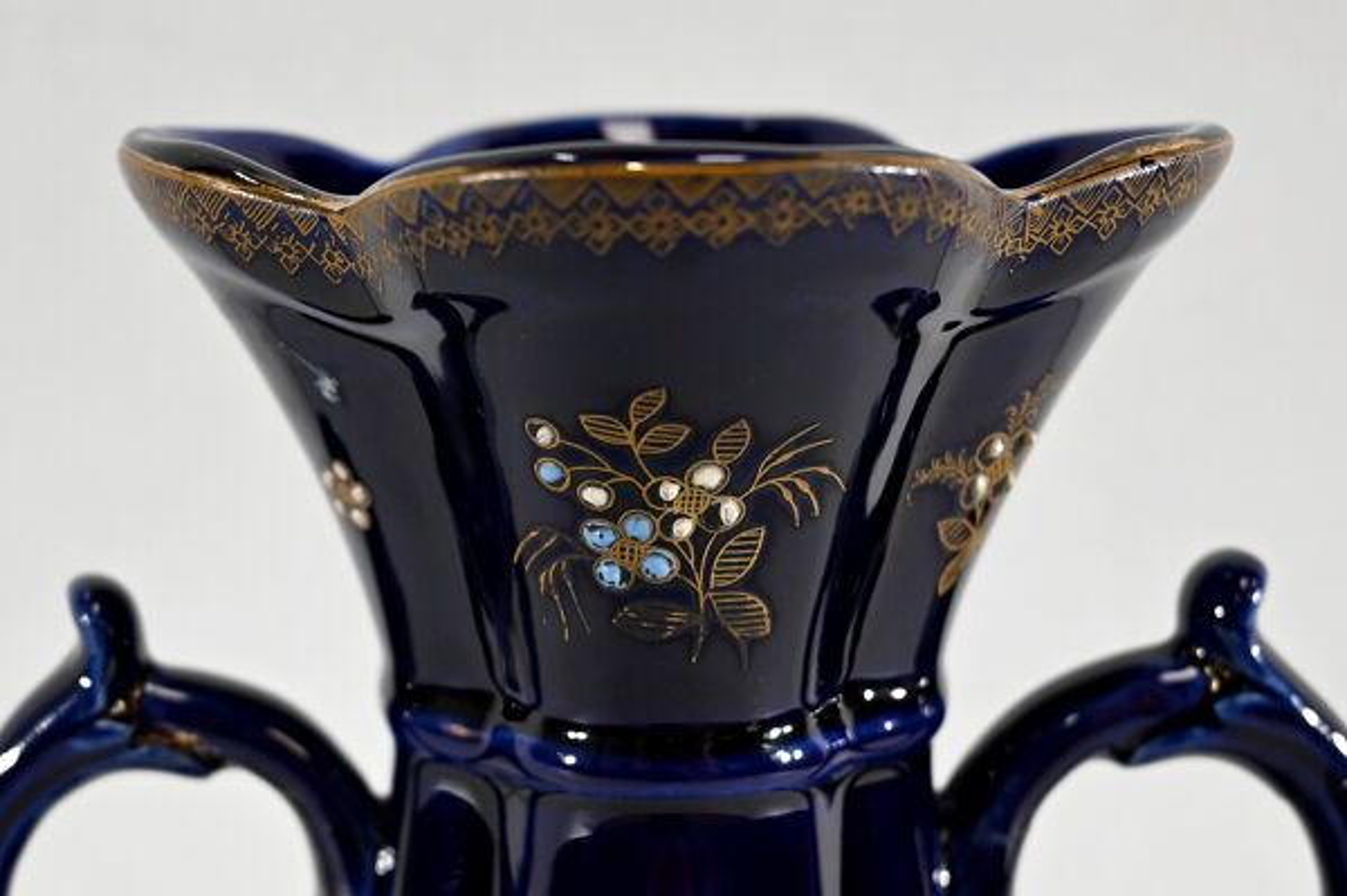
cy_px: 448
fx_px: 1308
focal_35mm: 35
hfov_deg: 54.5
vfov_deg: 37.8
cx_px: 674
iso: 1000
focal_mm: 35
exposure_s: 1/125
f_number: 5
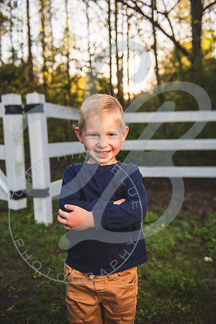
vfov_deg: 55.8
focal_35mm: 34
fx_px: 306
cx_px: 108
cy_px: 162
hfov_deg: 38.9
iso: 100
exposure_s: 1/500
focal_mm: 34
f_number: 2.8
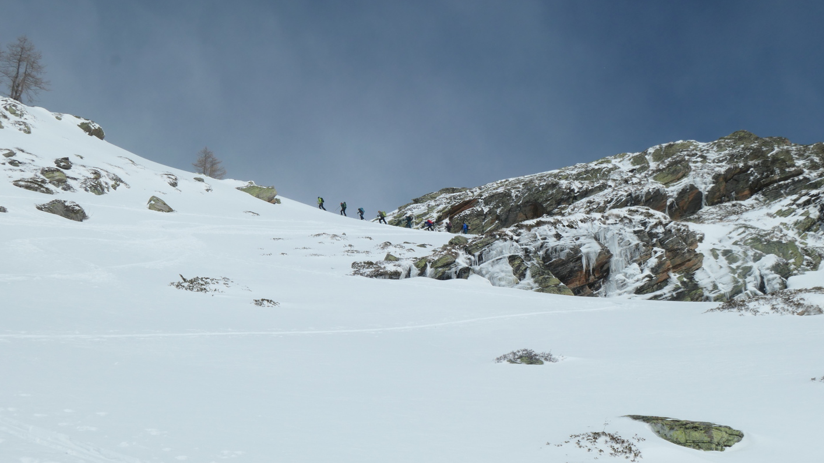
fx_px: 874
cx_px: 425
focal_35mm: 40
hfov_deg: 50.5
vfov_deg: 29.7
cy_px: 261
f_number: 8
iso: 200
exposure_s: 1/2000
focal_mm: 13.1
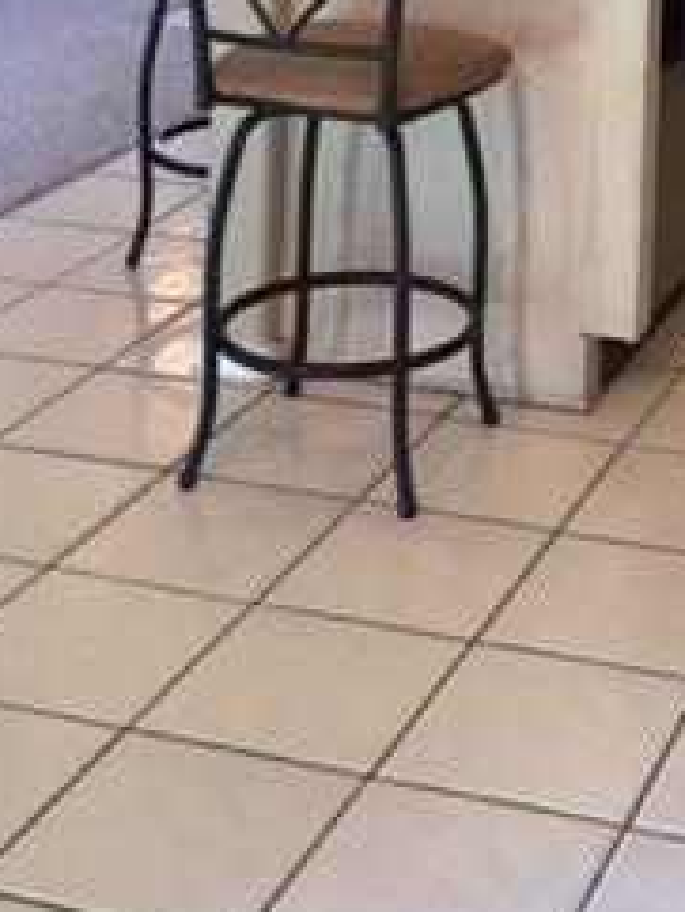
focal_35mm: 77
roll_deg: -2.3
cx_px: 761
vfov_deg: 23.0
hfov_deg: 18.4
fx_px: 2030
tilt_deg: -6.1
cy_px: -212
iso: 160
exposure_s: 1/30
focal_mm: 4.15
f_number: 2.2
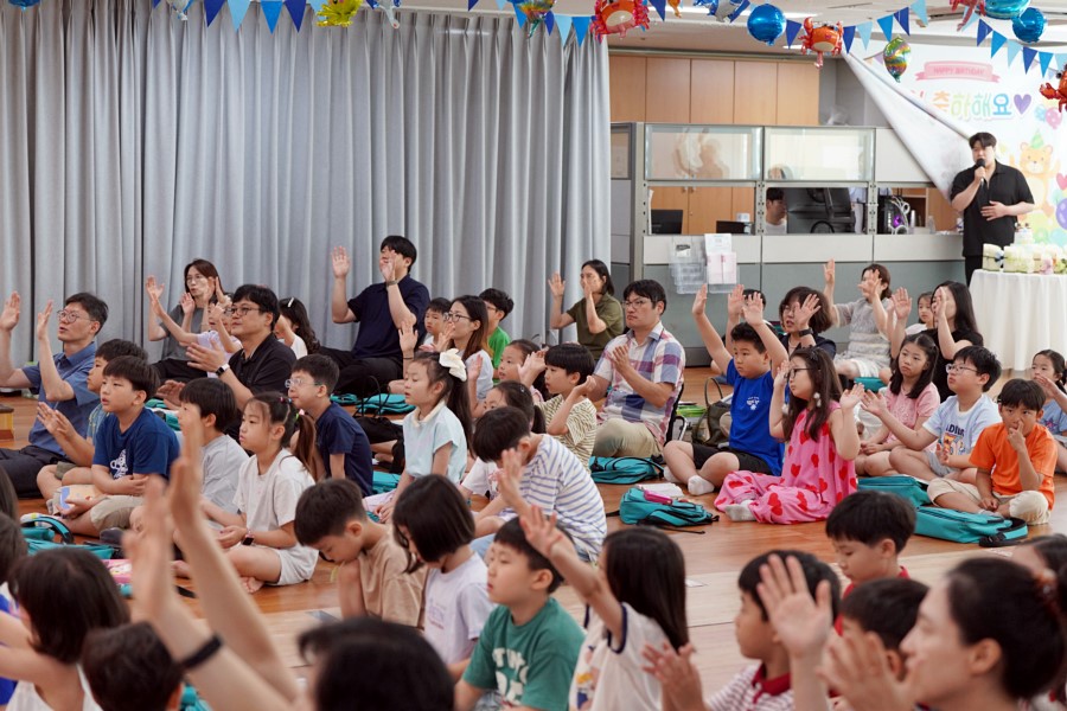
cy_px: 356
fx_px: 2075
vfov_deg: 19.5
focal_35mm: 70
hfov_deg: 28.8
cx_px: 534
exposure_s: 1/160
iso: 1600
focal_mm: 70
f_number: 4
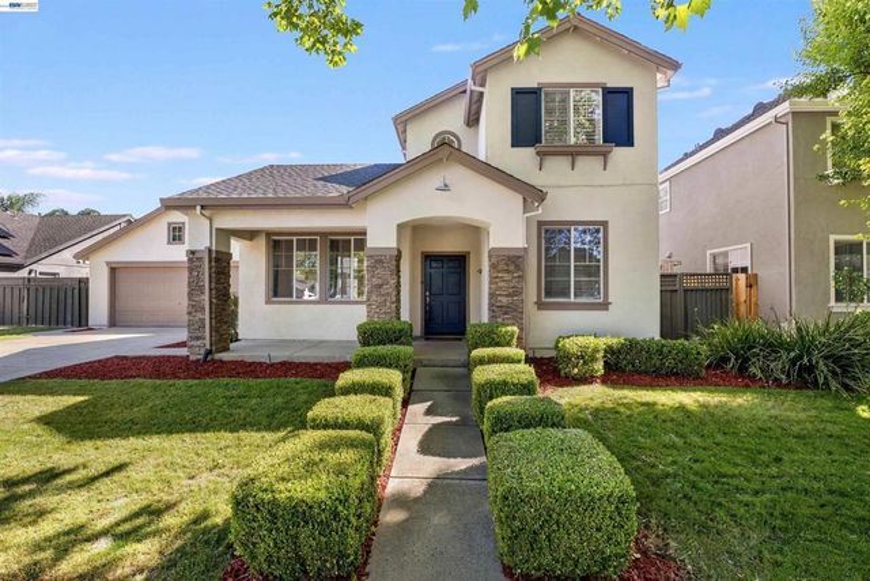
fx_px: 365
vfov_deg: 77.0
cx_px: 435
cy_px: 290
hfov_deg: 100.0
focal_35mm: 15
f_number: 7.1
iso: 320
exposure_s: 1/50
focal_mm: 15.1
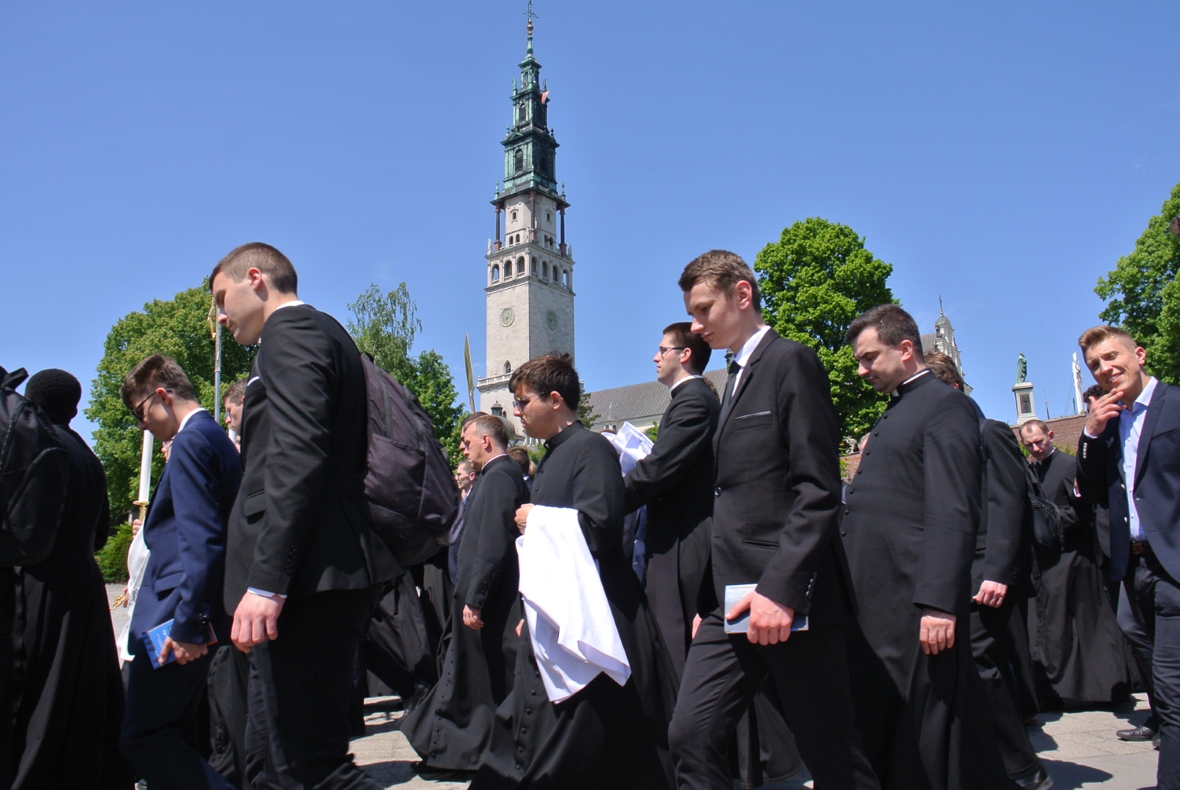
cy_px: 395
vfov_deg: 48.1
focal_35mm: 27
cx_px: 590
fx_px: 886
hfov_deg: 67.3
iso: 100
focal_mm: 10
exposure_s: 1/200
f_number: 8
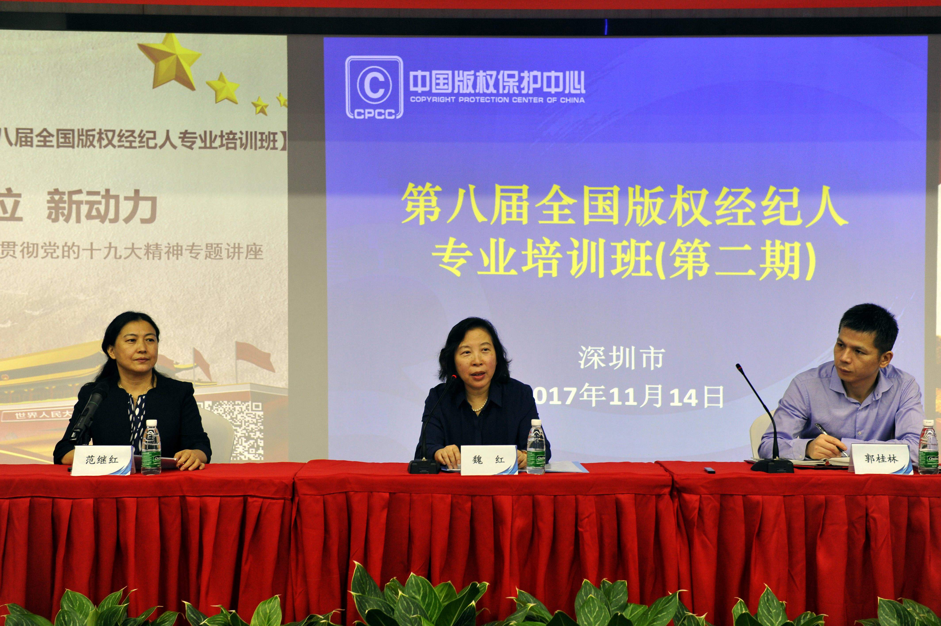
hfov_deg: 38.2
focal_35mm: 52
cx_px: 470
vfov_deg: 26.0
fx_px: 1358
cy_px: 313
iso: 1600
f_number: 4.5
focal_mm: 52
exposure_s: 1/100
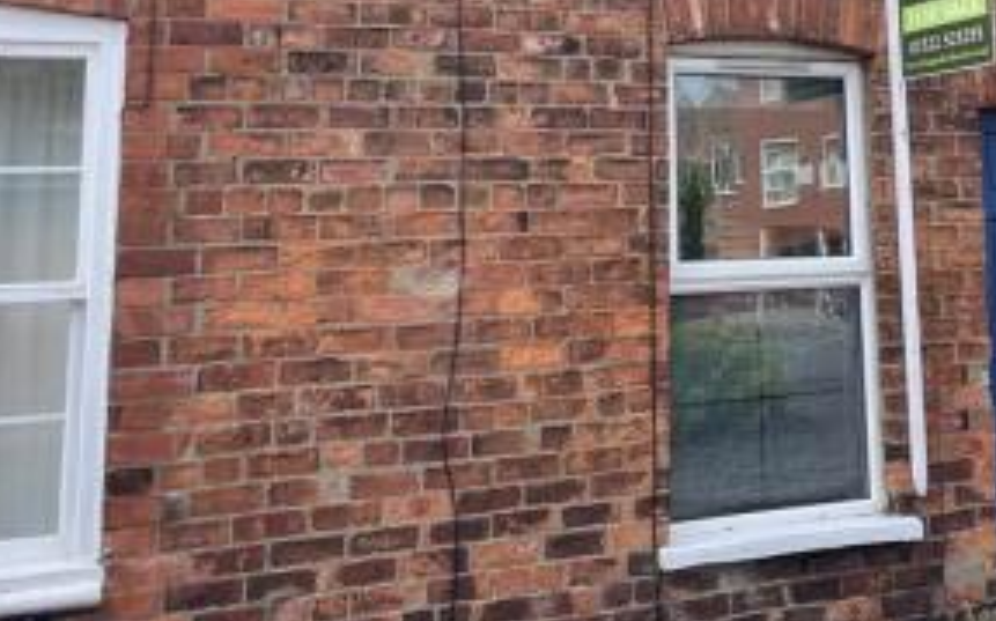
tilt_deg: +9.8
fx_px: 1519
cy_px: -29
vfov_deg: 22.1
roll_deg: +2.6
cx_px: 772
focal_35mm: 56
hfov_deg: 35.3
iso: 32
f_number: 1.6
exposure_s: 1/1103
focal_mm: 4.2
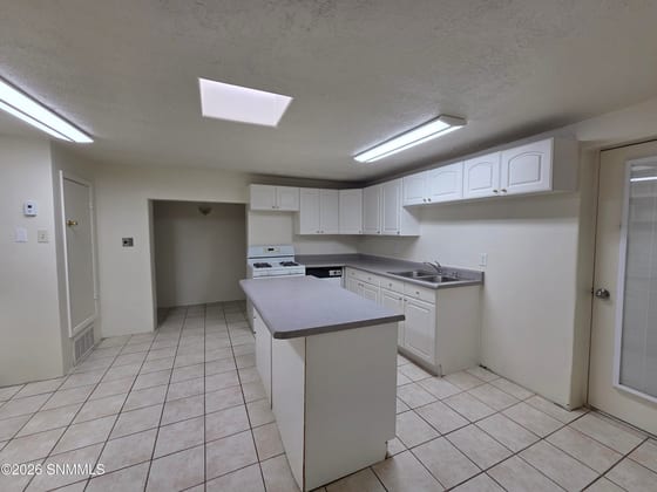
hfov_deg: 106.2
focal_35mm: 13
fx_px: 247
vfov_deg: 89.9
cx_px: 328
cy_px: 246
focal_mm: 2.2
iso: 50
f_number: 2.2
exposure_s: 1/120
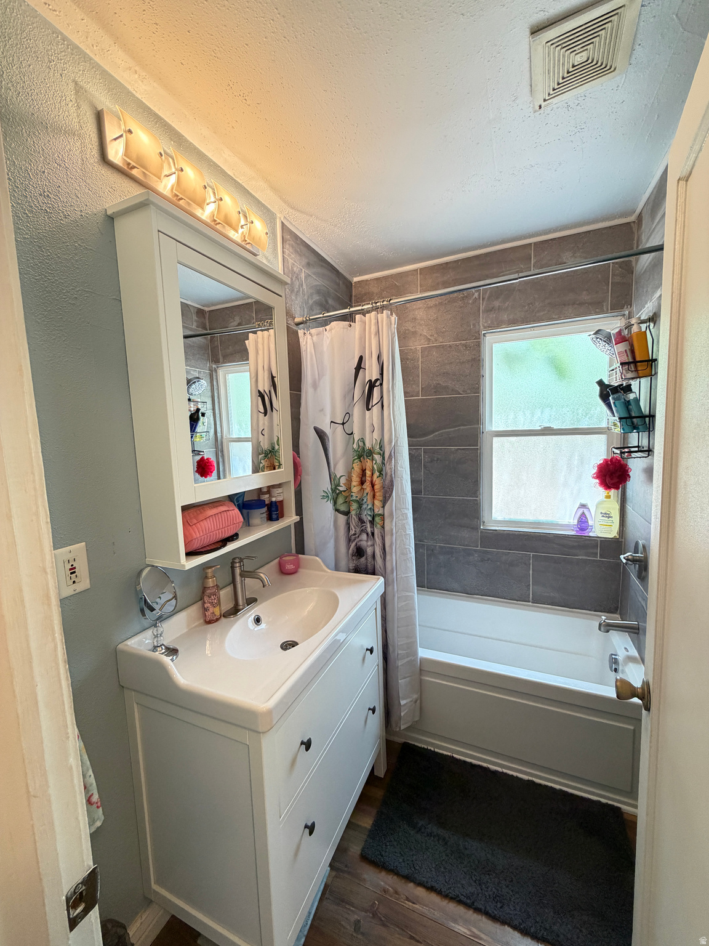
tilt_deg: -6.8
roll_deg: +2.0
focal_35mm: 14
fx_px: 382
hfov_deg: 85.7
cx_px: 354
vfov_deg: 102.1
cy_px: 473
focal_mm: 2.22
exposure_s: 1/60
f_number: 2.2
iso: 250
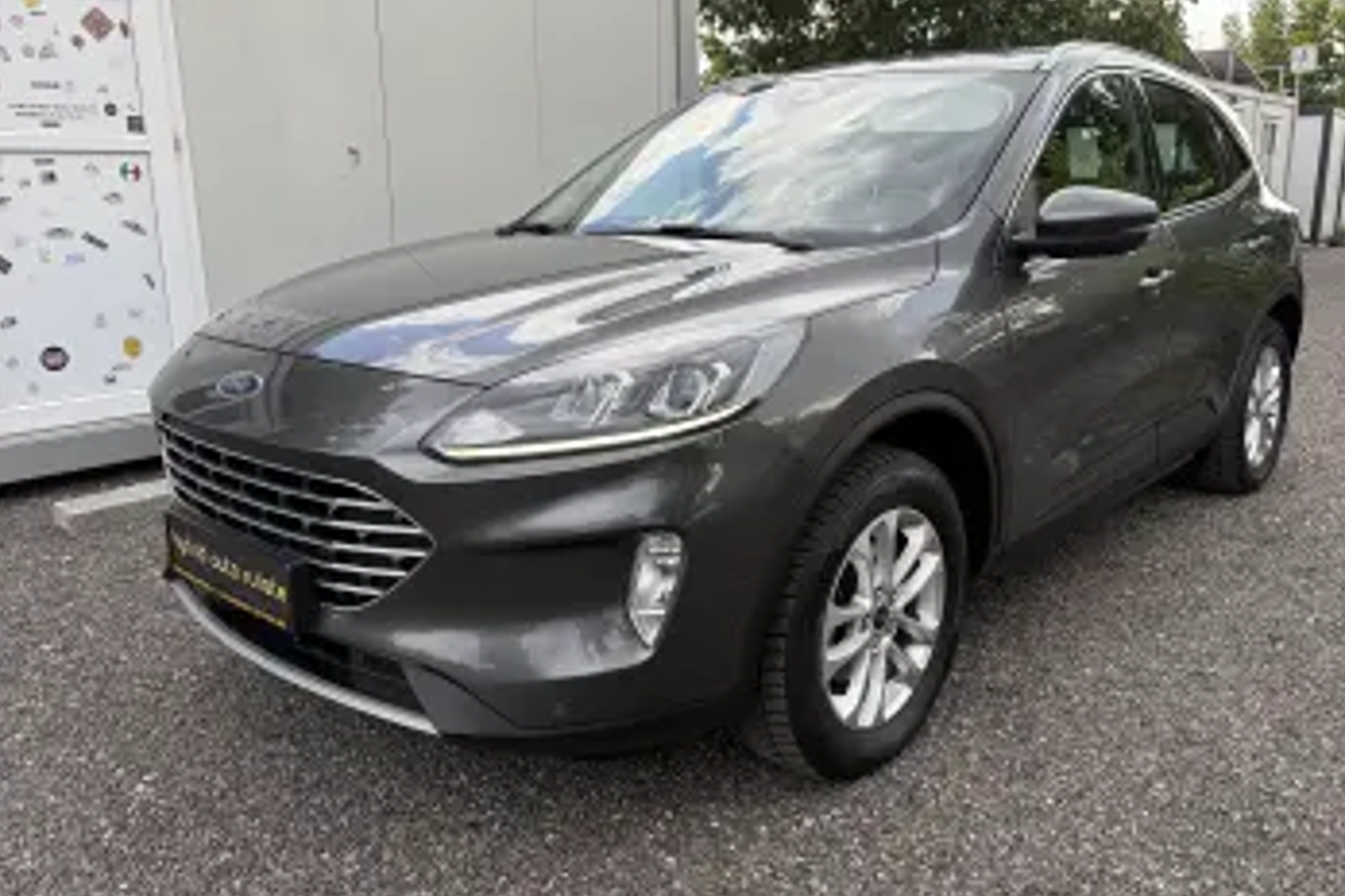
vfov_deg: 46.4
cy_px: 429
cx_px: 680
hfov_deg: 65.5
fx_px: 1046
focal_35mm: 28
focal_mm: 5.96
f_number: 1.6
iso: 50
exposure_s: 1/747
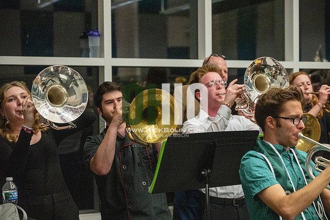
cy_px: 110
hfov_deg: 28.8
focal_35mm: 70
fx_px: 642
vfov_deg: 19.5
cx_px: 165
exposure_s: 1/500
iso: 10000
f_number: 4
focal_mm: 70
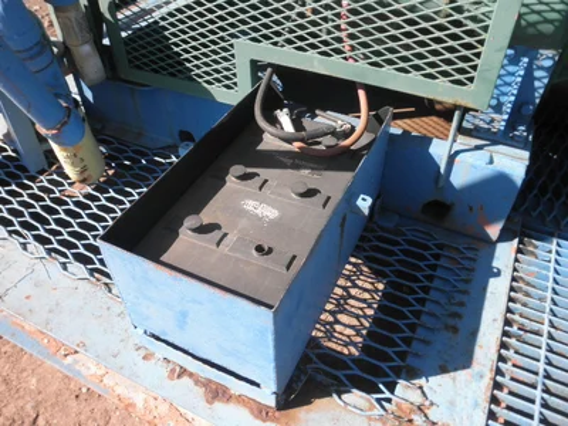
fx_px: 459
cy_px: 213
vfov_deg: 49.7
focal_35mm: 28
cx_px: 284
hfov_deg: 63.4
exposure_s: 1/60
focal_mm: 5
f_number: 8.5
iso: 64
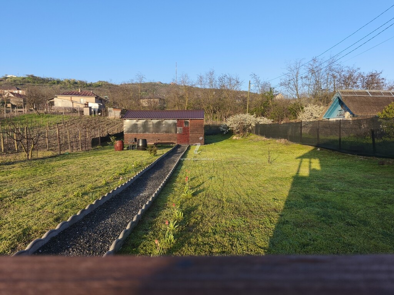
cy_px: 148
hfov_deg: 73.9
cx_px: 197
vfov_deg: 58.9
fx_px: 262
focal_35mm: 23
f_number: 1.7
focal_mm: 5.35
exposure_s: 1/1017
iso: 80
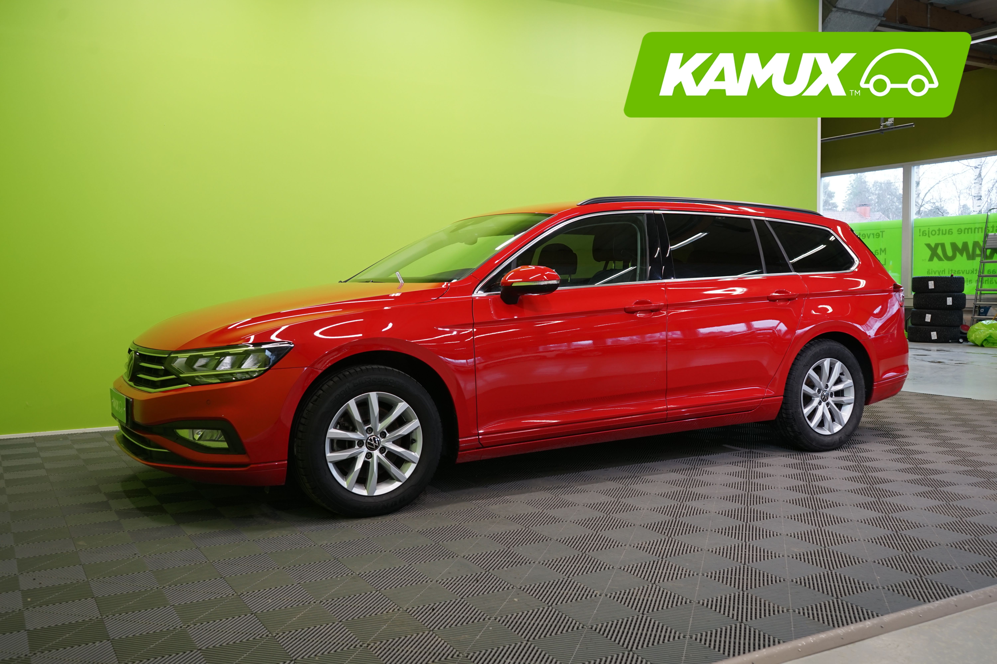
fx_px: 886
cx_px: 498
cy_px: 332
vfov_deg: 41.1
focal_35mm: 32
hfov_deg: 58.7
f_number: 5.6
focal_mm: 32
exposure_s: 1/30
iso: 500
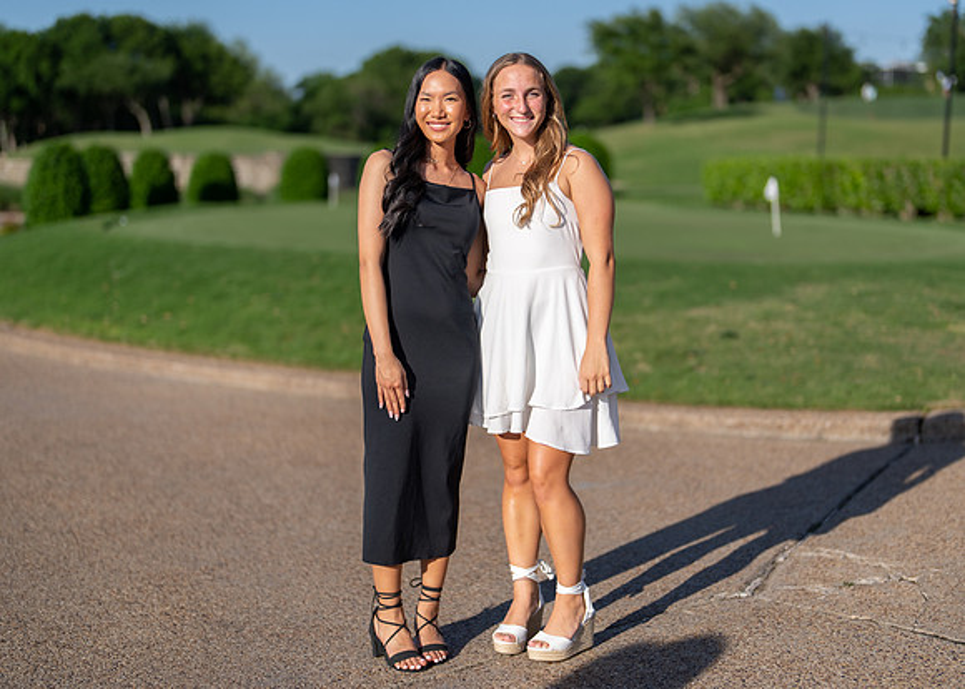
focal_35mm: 58
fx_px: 1592
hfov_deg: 33.7
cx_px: 525
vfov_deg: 24.4
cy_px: 329
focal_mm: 50
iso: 100
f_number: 1.2
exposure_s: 1/10000
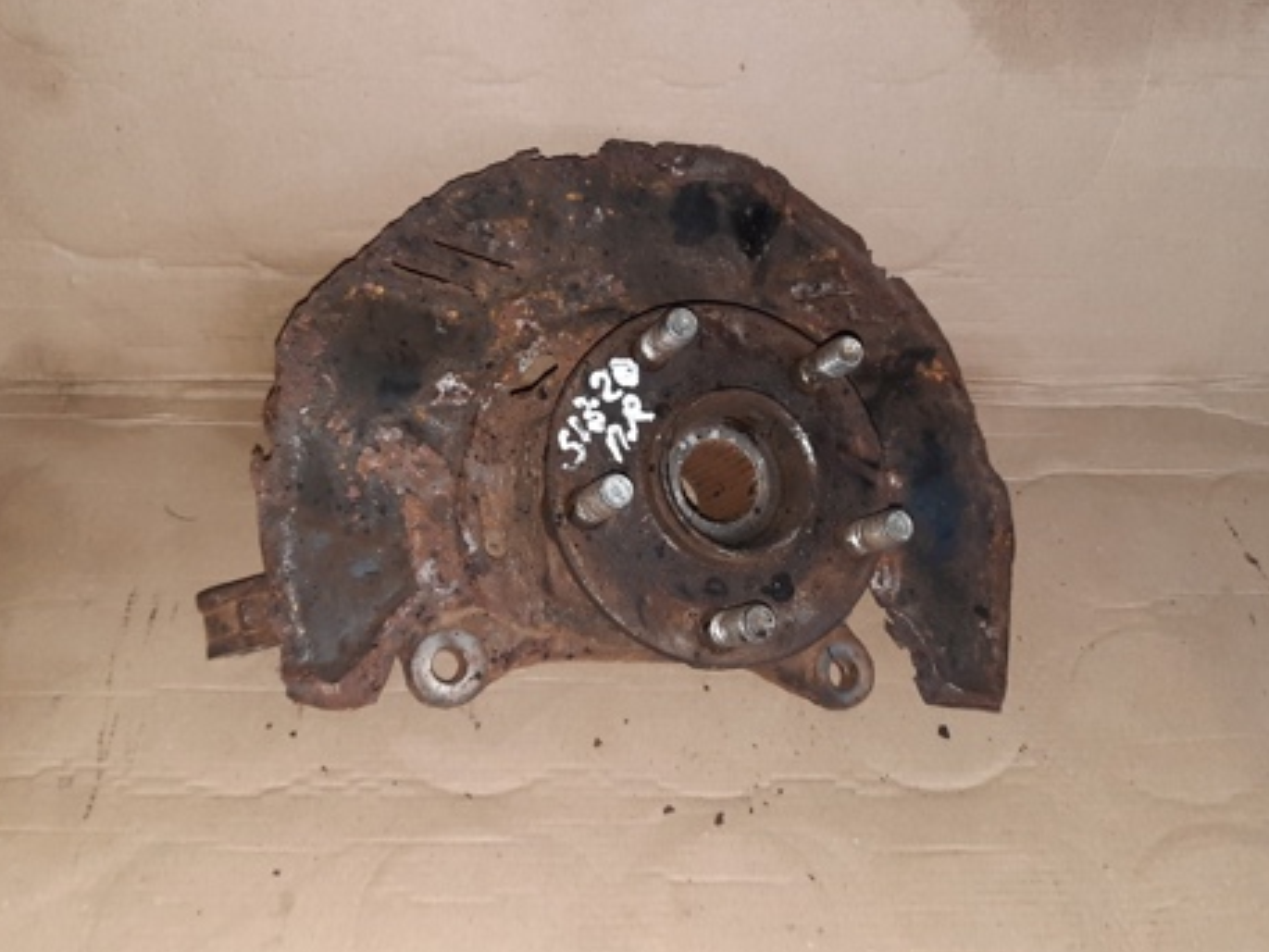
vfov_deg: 40.6
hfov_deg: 52.6
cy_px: 394
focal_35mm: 35
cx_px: 630
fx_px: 1283
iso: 640
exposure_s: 1/20
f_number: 2
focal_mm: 4.6
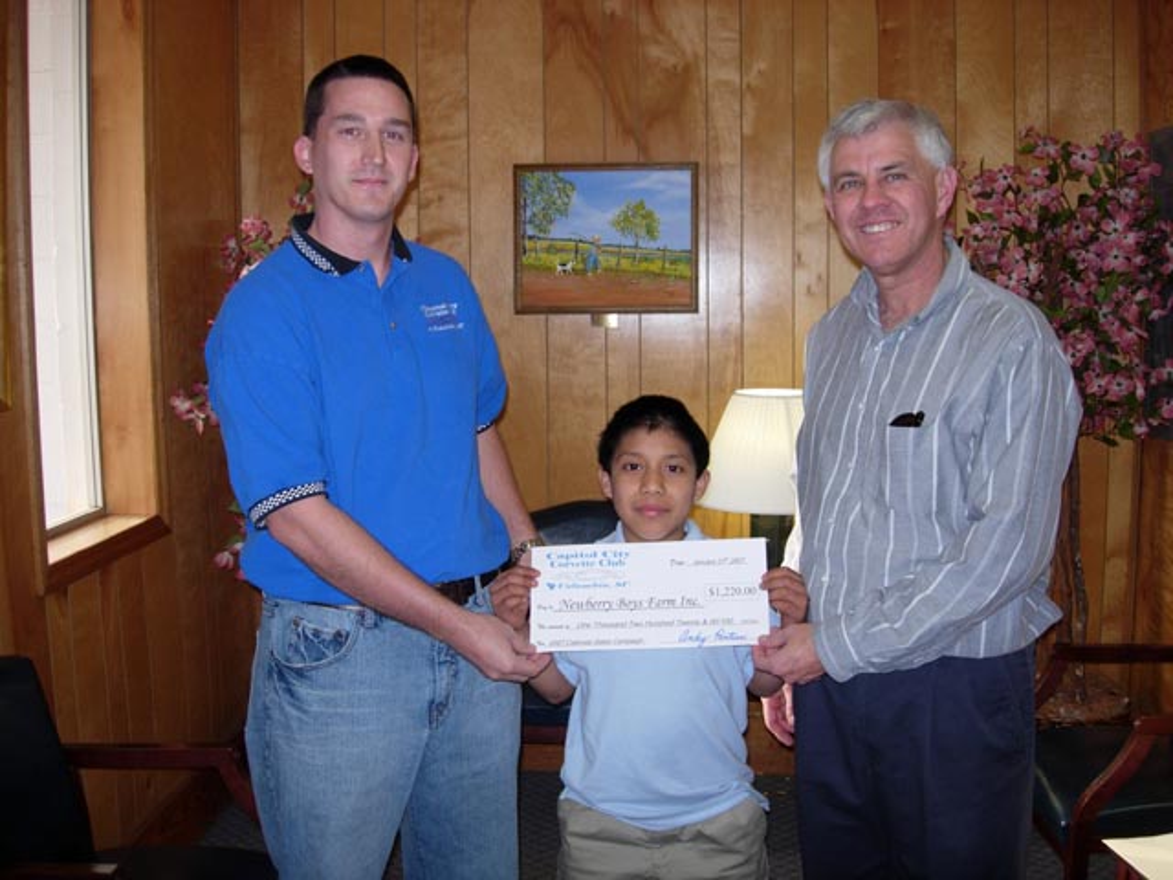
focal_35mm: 38
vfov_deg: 37.7
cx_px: 586
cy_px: 440
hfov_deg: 49.0
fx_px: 1288
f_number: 2.8
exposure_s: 1/64
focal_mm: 7.8
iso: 79
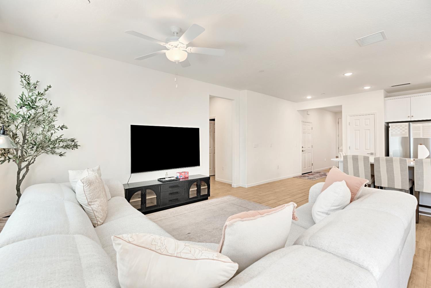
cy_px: 144
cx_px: 216
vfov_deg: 73.7
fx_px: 192
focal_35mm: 16
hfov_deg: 96.7
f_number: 7.1
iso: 640
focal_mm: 16
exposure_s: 1/25
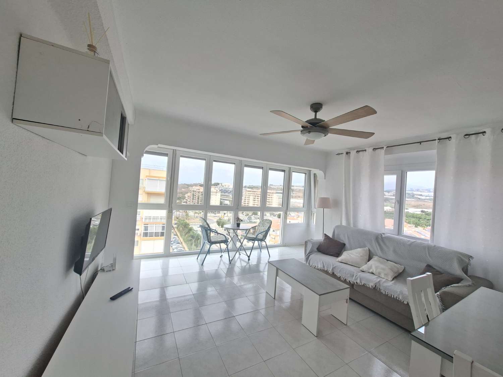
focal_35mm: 13
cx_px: 252
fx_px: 189
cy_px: 188
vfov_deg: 89.9
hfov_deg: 106.2
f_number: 2.2
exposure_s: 1/144
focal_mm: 1.74
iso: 40
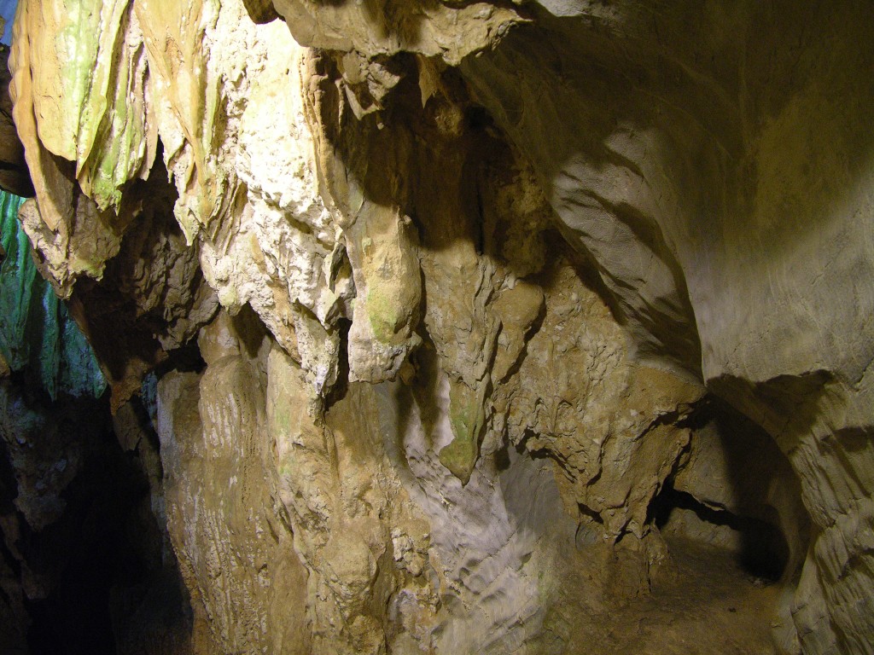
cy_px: 328
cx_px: 437
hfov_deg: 52.6
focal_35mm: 35
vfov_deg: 40.7
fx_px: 884
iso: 200
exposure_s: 1/2.5
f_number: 2.8
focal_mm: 8.9
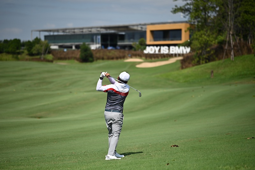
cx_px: 128
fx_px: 602
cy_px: 85
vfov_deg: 16.0
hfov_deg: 23.9
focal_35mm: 85
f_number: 1.8
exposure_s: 1/8000
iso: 100
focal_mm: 85
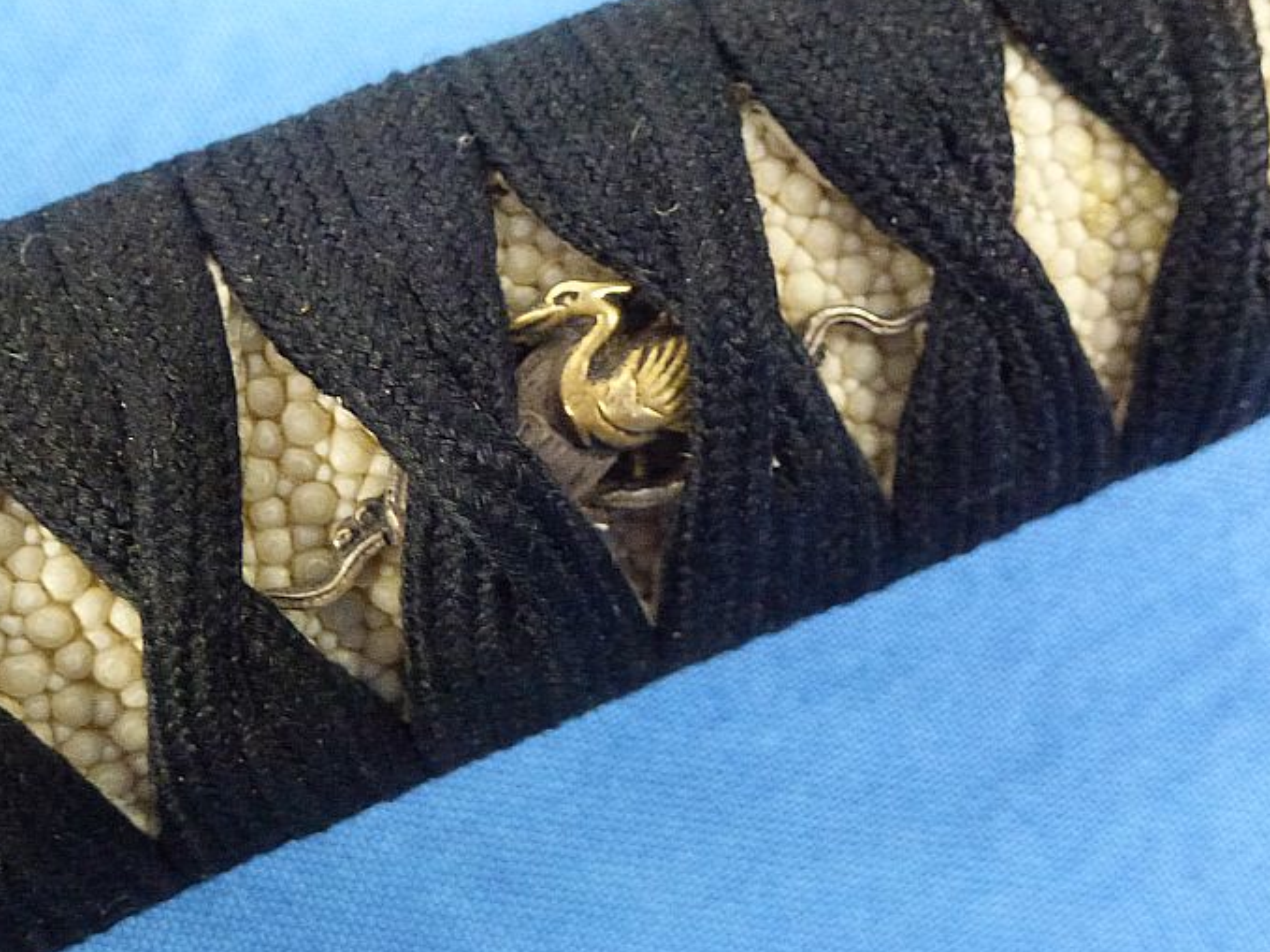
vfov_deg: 27.5
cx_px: 651
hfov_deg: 36.2
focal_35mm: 53
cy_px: 447
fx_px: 1944
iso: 800
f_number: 4
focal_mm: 8
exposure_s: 1/60
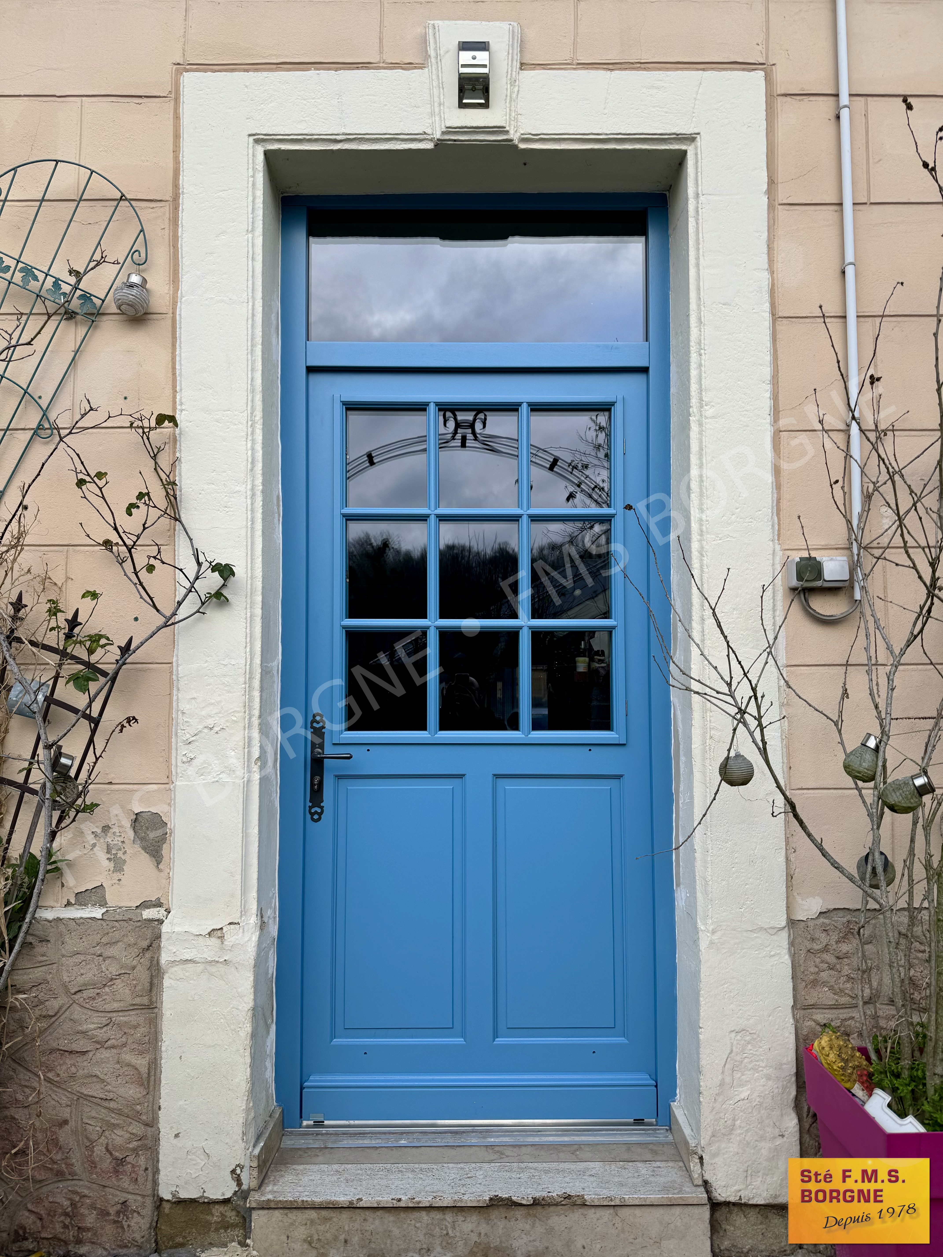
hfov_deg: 56.8
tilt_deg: +3.6
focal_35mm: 24
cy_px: 628
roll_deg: -0.1
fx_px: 872
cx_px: 472
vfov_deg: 71.6
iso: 80
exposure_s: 1/358
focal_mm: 6.86
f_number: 1.78
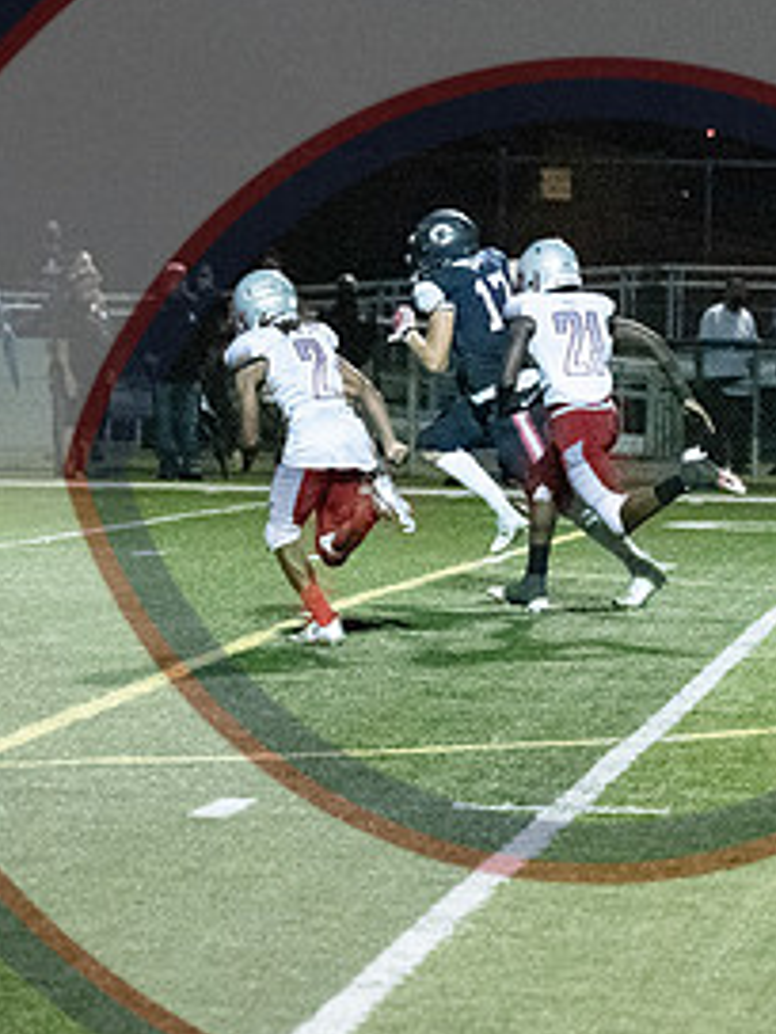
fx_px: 6426
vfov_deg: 9.2
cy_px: 469
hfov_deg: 6.9
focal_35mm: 215
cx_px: 582
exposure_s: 1/3200
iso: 40000
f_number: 2.8
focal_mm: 70
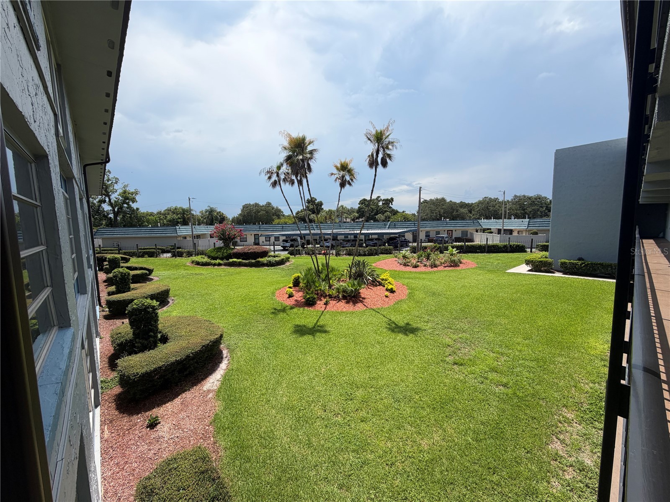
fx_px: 271
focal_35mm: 14
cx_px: 335
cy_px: 251
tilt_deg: -5.1
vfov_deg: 85.7
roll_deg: +2.0
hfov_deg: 102.1
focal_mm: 2.22
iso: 20
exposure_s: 1/942
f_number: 2.2
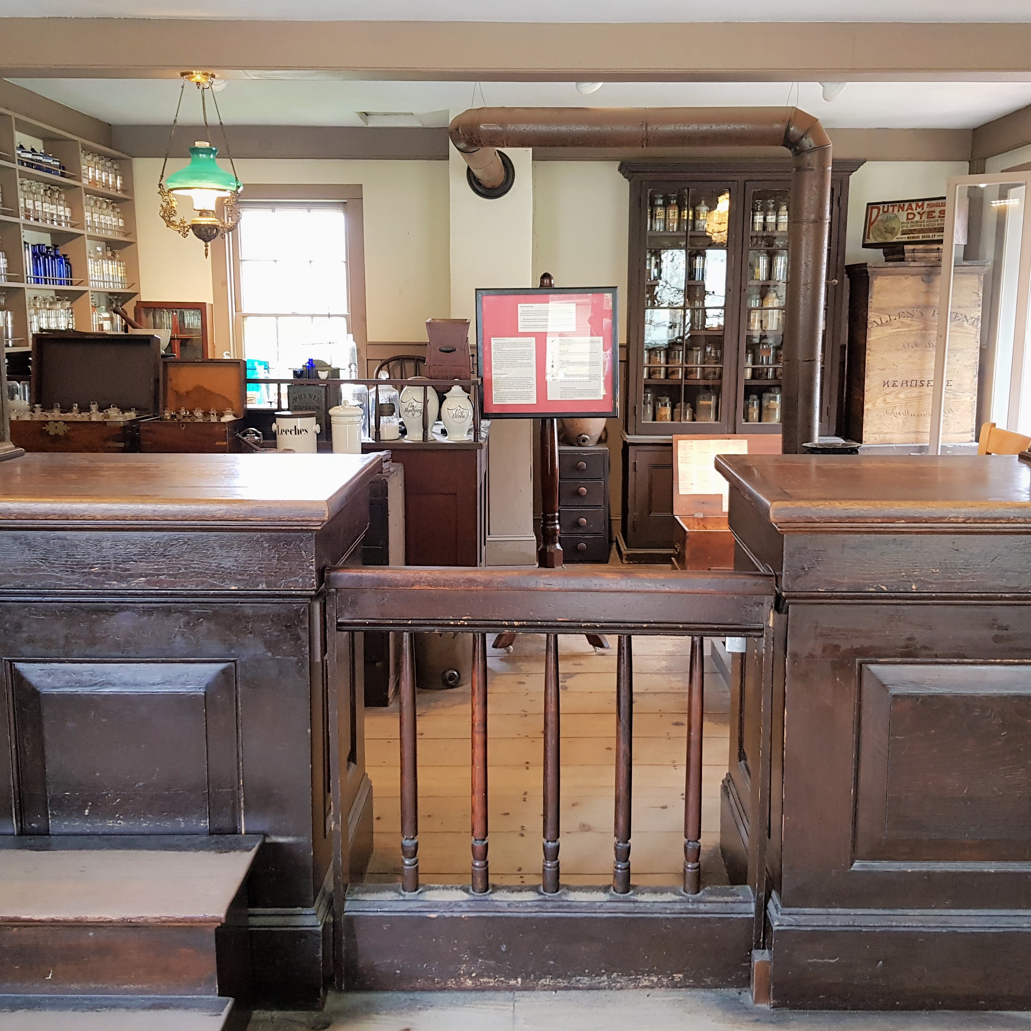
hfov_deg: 52.5
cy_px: 517
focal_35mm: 31
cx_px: 558
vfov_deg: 52.5
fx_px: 1045
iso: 200
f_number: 1.7
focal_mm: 4.2
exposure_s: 1/40
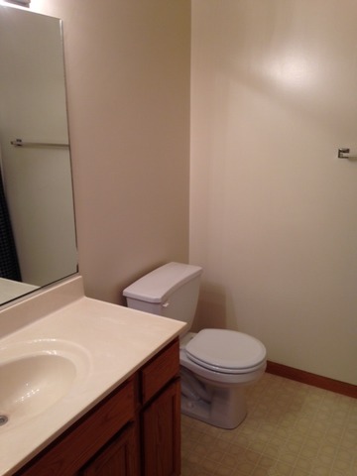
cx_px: 178
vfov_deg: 55.4
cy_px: 238
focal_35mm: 33
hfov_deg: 42.9
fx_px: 454
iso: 50
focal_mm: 4.12
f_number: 2.4
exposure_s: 1/36
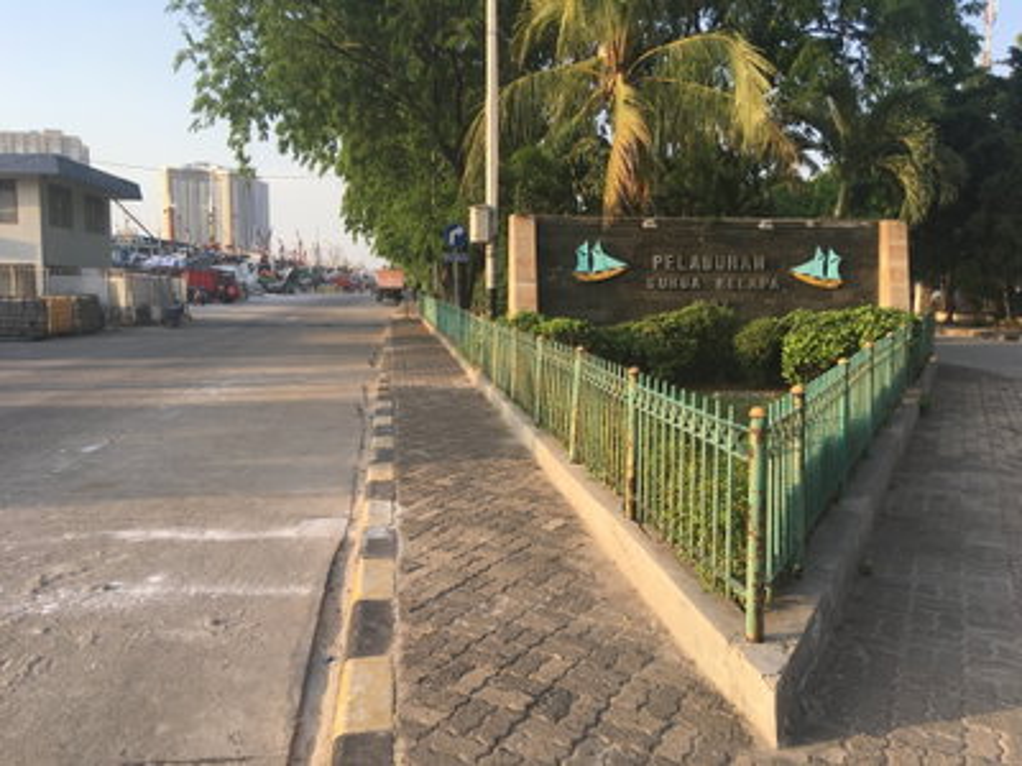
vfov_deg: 48.2
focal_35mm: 29
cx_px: 511
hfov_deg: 61.7
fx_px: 856
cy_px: 383
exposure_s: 1/349
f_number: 2.2
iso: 25
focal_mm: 4.15
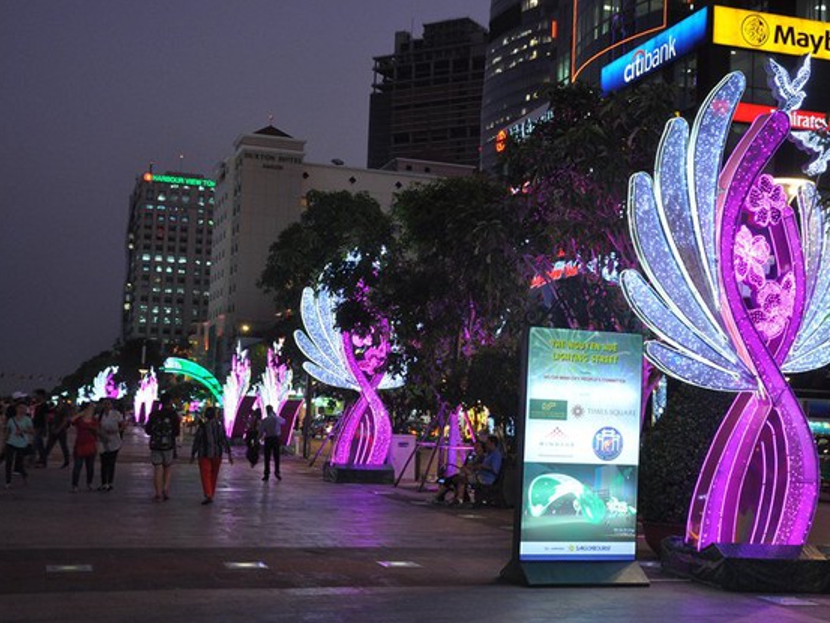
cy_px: 308
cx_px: 447
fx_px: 1199
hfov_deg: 38.2
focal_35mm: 50
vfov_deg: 29.1
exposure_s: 1/15
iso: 400
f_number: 4.2
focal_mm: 30
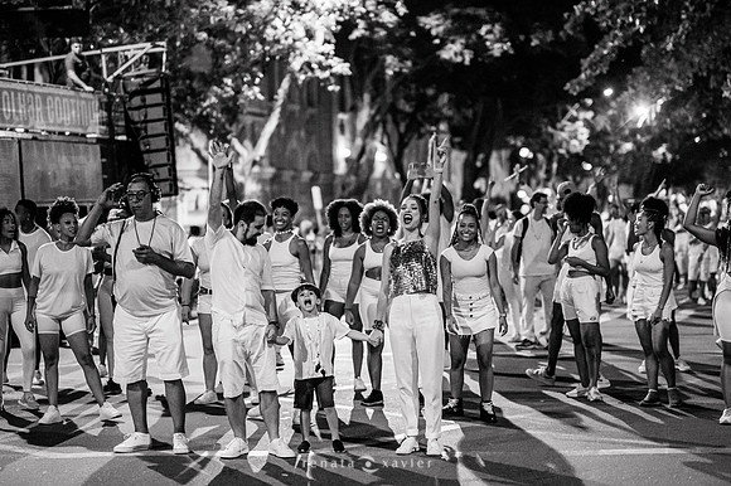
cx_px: 366
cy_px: 243
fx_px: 1522
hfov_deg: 27.0
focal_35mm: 75
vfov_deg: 18.2
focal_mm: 50
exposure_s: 1/250
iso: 2000
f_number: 1.2
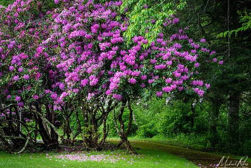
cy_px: 85
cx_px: 123
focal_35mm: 140
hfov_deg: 14.6
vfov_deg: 9.8
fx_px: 976
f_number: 11
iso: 100
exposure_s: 1/20
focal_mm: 135
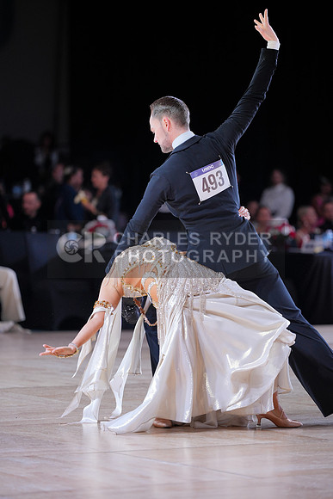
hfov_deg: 8.4
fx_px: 2260
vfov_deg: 12.6
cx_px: 166
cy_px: 250
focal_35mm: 163
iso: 800
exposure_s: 1/400
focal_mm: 163
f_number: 2.8
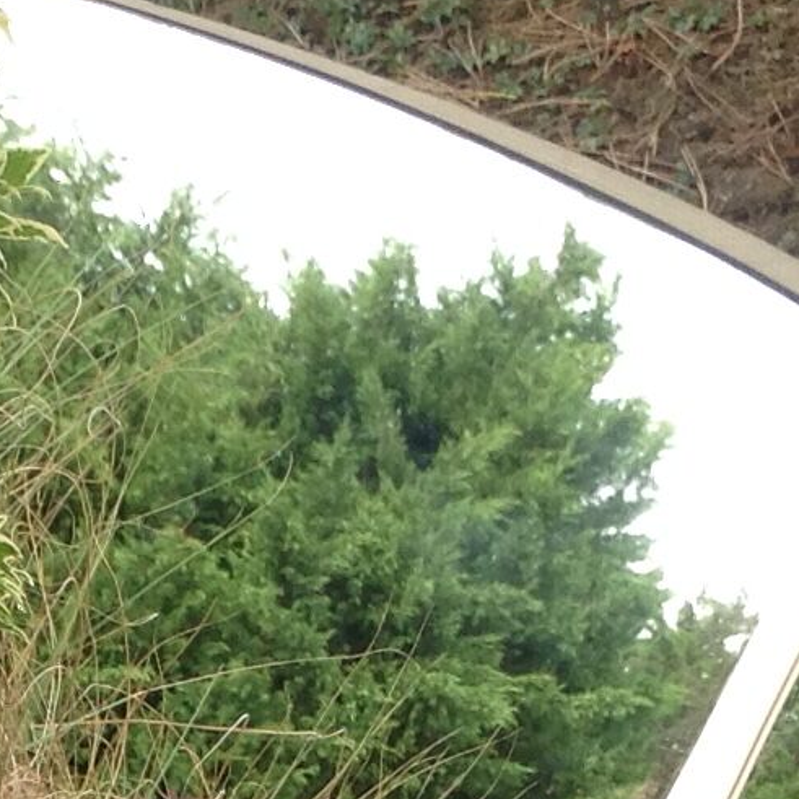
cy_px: 1349
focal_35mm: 163
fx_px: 4257
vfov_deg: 10.2
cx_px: -8
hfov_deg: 10.6
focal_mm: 4.28
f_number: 2.4
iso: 50
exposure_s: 1/153
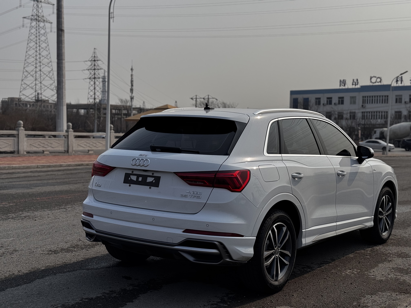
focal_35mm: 48
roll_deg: -0.4
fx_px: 570
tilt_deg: -4.9
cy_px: 154
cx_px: 206
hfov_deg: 39.7
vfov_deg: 30.3
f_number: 1.78
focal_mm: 6.76
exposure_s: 1/9009
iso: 64
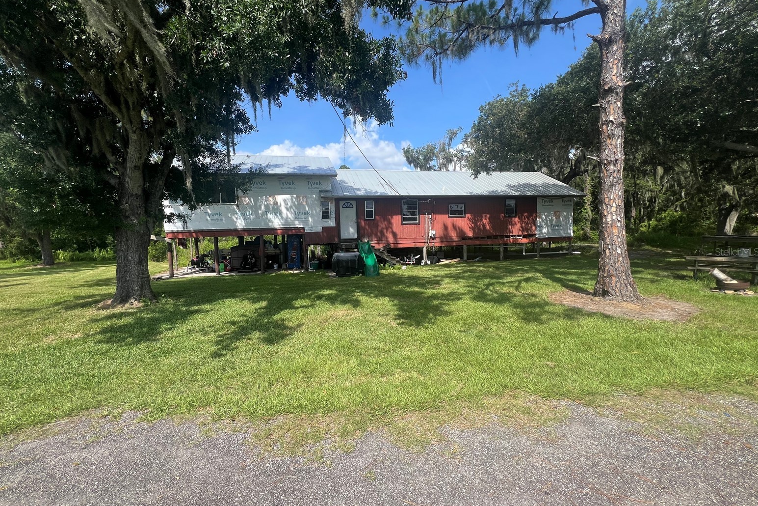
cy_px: 252
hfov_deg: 104.2
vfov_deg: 81.2
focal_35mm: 14
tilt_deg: -5.7
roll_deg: +1.5
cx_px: 369
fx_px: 295
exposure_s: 1/1233
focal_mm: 1.57
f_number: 1.8
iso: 32
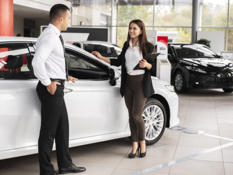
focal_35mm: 55
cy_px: 86
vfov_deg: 26.6
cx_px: 105
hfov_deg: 34.9
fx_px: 370
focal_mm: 50
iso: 200
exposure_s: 1/200
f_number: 2.5
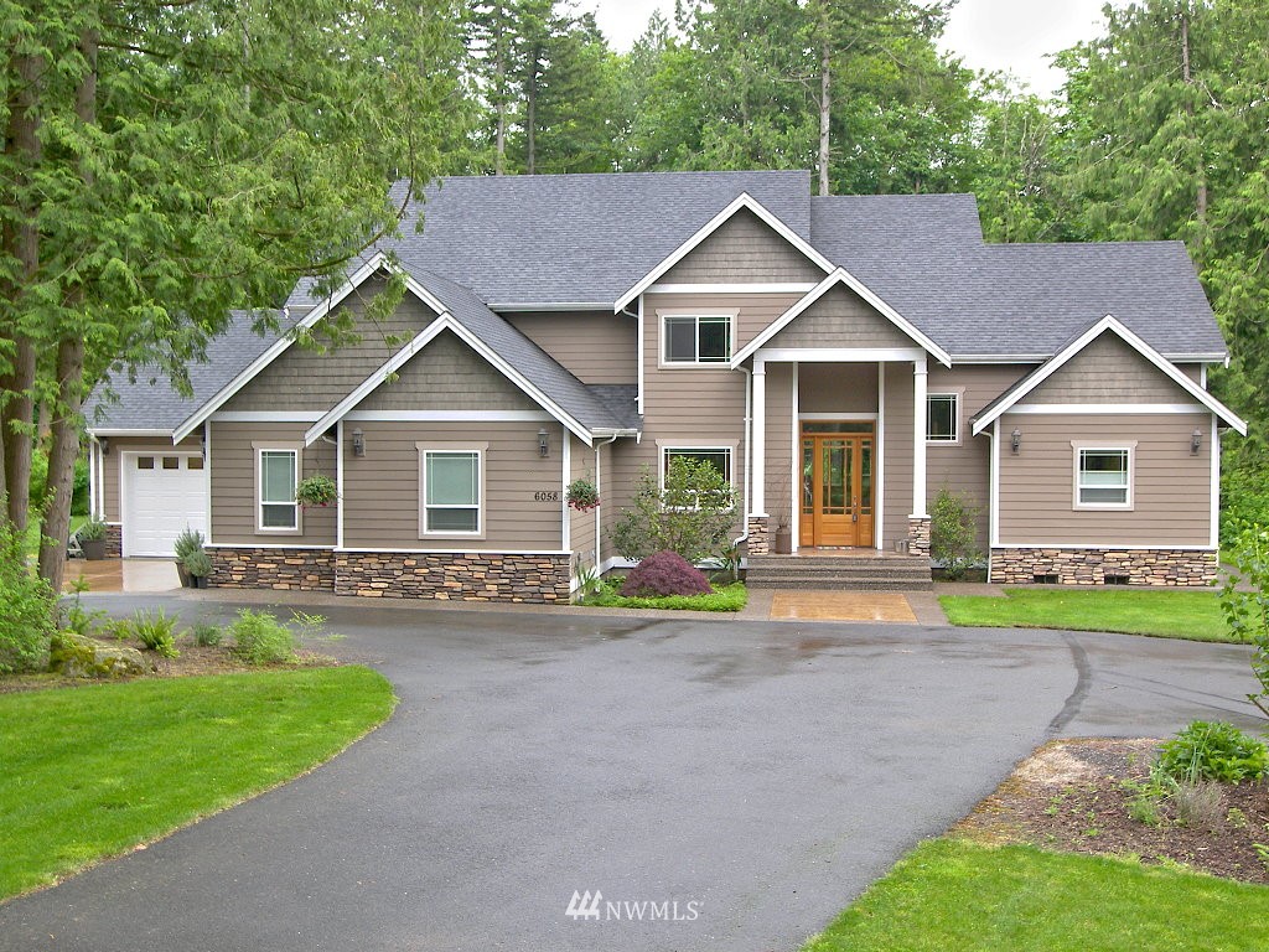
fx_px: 1576
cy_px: 476
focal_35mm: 43
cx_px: 634
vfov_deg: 33.6
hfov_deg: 43.9
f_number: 3.6
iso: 50
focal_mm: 8.9
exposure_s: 1/50
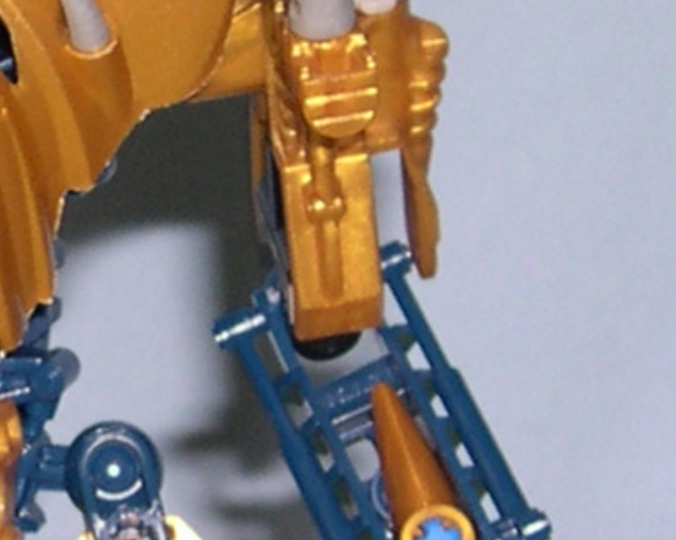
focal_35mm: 220
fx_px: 4399
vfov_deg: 7.0
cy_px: 335
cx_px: -120
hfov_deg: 8.7
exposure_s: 1/60
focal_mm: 8
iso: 100
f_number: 2.8
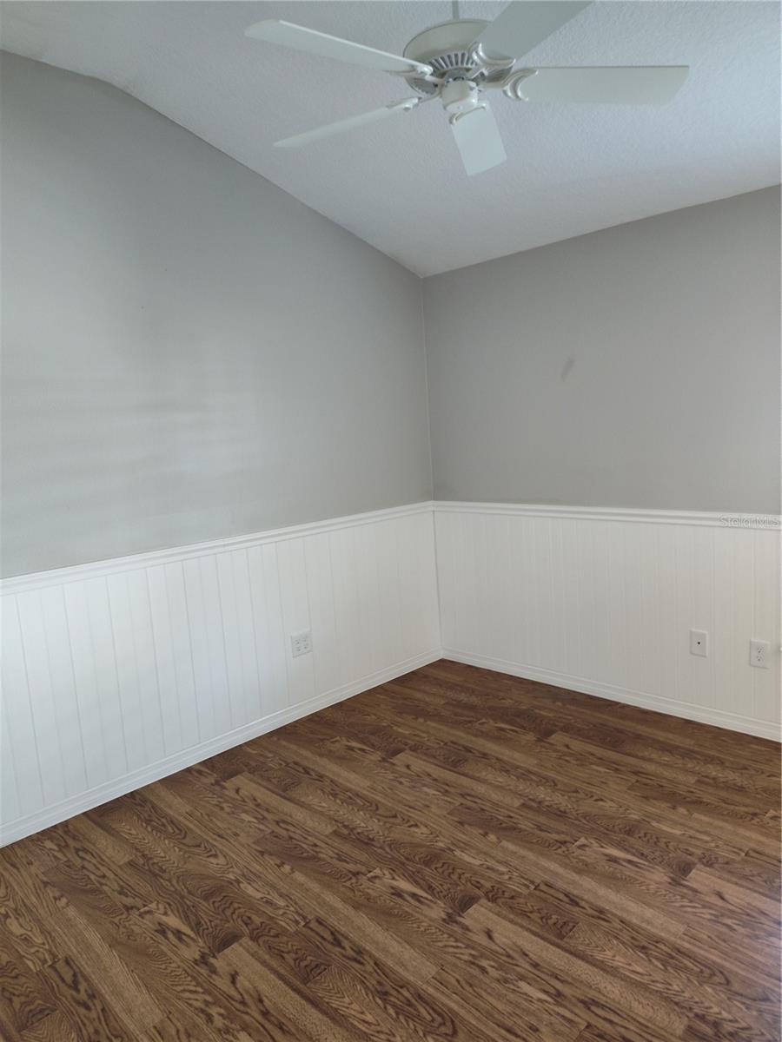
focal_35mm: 23
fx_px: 693
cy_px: 521
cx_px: 391
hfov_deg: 58.9
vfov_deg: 73.9
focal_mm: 5.56
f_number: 1.8
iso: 788
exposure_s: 1/60
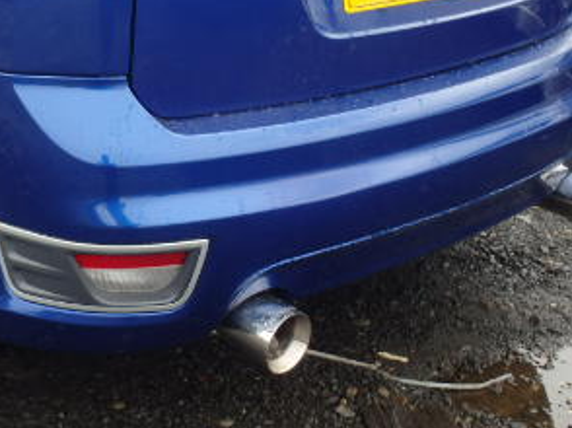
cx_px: 107
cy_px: 23
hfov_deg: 30.8
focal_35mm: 61
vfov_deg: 23.2
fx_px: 1007
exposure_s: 1/125
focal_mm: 5
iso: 125
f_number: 3.9
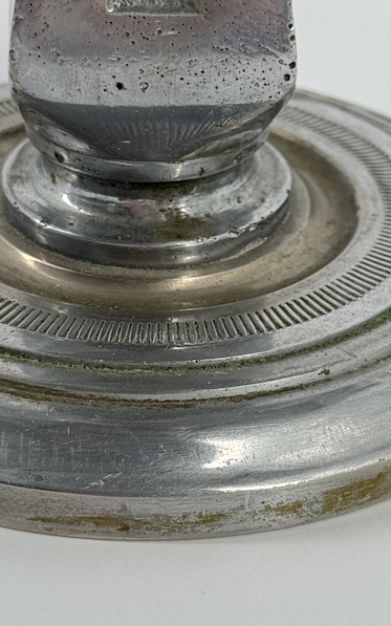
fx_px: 1859
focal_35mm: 109
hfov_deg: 12.0
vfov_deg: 19.1
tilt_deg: -28.3
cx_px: 167
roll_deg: -1.5
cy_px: 242
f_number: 1.78
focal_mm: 6.86
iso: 64
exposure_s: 1/199
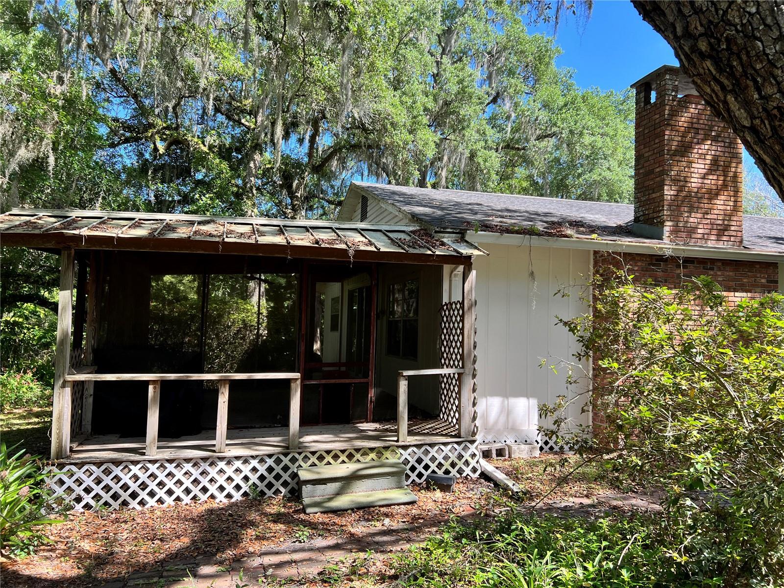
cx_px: 392
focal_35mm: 26
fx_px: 589
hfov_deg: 67.3
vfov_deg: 53.1
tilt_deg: +1.7
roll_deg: -1.5
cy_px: 294
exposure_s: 1/588
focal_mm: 5.7
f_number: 1.5
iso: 50
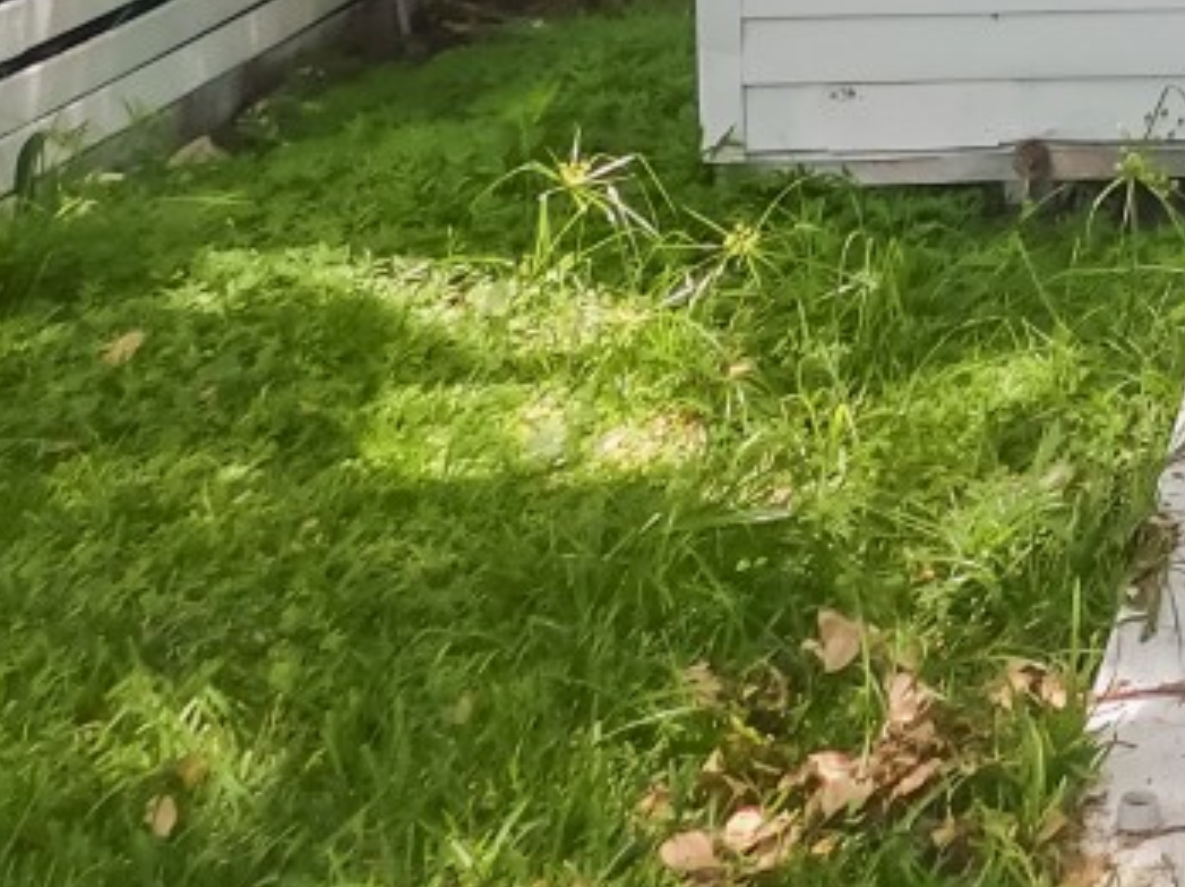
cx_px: 1878
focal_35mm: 95
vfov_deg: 14.3
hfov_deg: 18.0
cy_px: -520
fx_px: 3249
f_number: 3
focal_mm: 4
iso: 125
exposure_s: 1/400
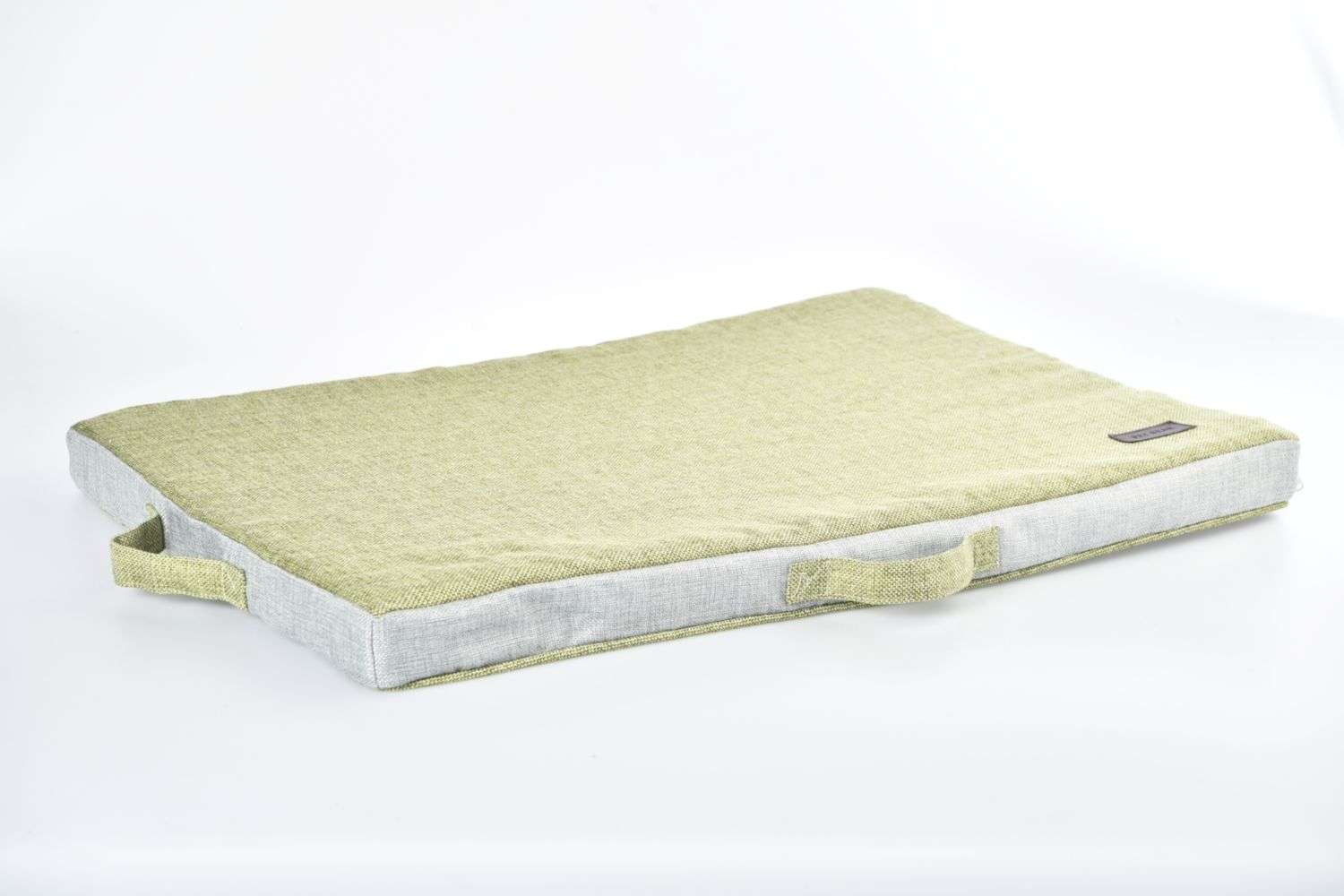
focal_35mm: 62
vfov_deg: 21.9
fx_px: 2314
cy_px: 448
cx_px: 672
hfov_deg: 32.4
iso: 320
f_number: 9
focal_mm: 62
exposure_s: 1/125
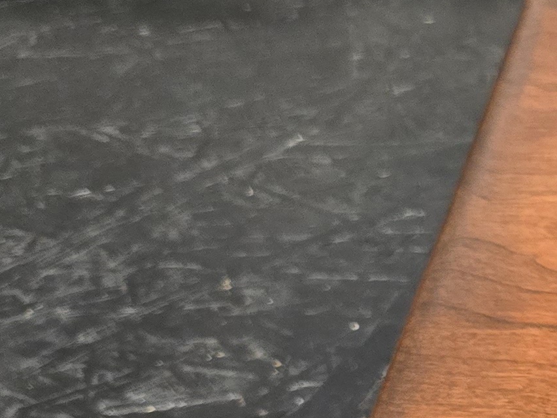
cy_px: 519
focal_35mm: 108
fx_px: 1738
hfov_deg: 15.0
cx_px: 1093
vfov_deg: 13.3
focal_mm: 6.3
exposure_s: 1/60.2
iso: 1250
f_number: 1.7
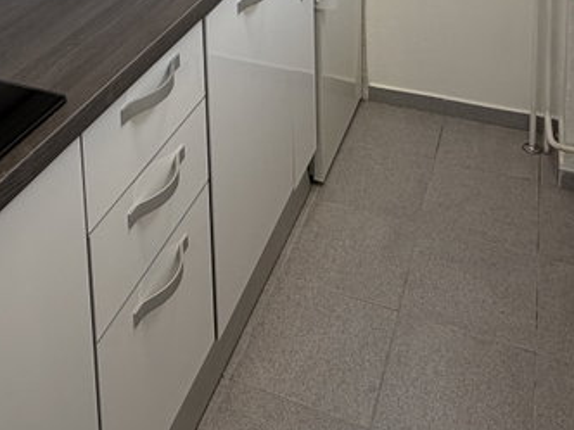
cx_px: 243
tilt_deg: -7.9
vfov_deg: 25.1
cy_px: -202
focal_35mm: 45
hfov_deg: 42.0
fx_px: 746
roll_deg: +1.6
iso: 80
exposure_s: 1/121
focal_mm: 2.22
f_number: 2.2
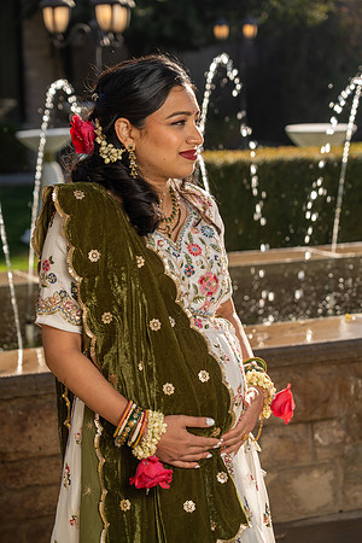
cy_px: 272
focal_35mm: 90
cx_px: 181
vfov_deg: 22.6
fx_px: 1357
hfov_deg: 15.2
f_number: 5.6
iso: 100
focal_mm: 90
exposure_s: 1/200
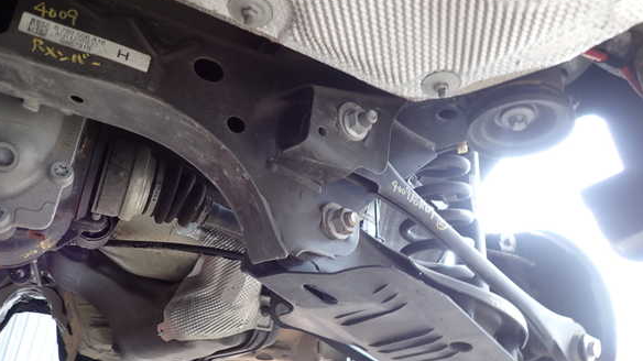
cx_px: 324
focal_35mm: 28
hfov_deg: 67.9
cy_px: 205
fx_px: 477
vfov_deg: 41.4
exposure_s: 1/60
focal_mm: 4.5
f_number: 2
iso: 125
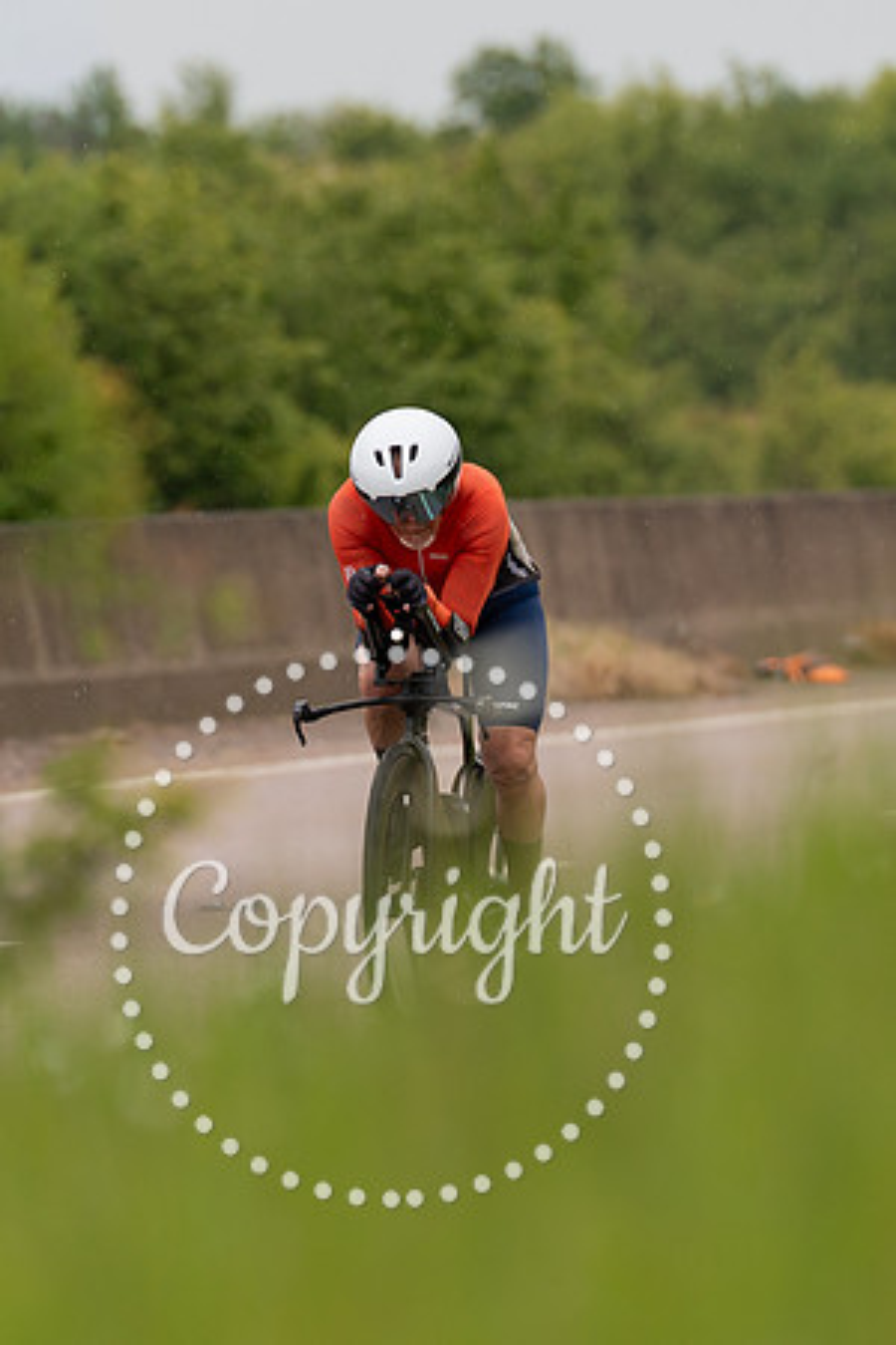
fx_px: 21320
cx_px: 498
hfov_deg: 2.4
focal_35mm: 571
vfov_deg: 3.6
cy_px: 630
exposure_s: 1/1000
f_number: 3.5
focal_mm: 200
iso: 250
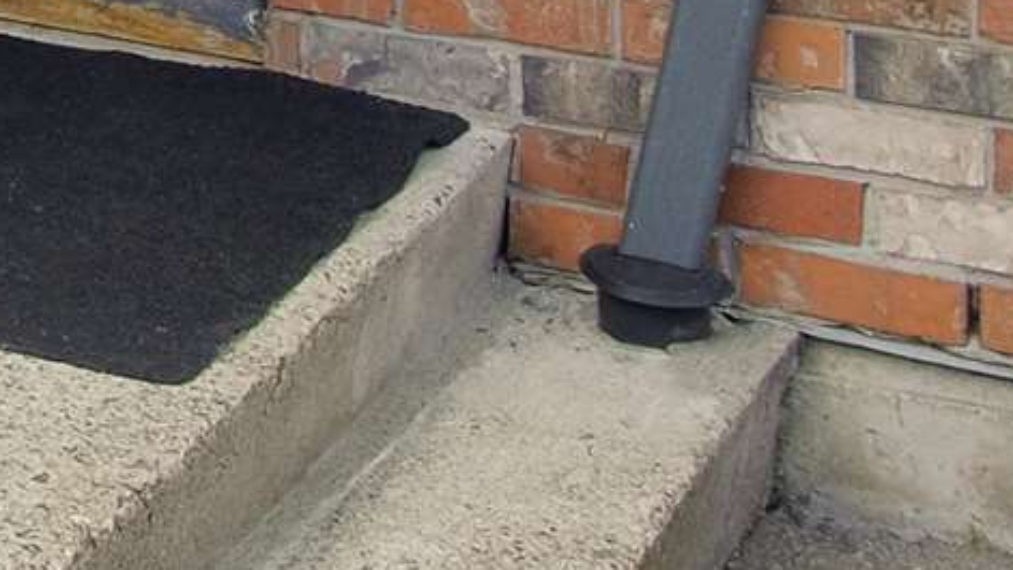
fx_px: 3304
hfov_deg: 14.0
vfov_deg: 8.6
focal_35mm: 123
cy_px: -989
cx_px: -1161
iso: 400
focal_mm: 12
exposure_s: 1/250
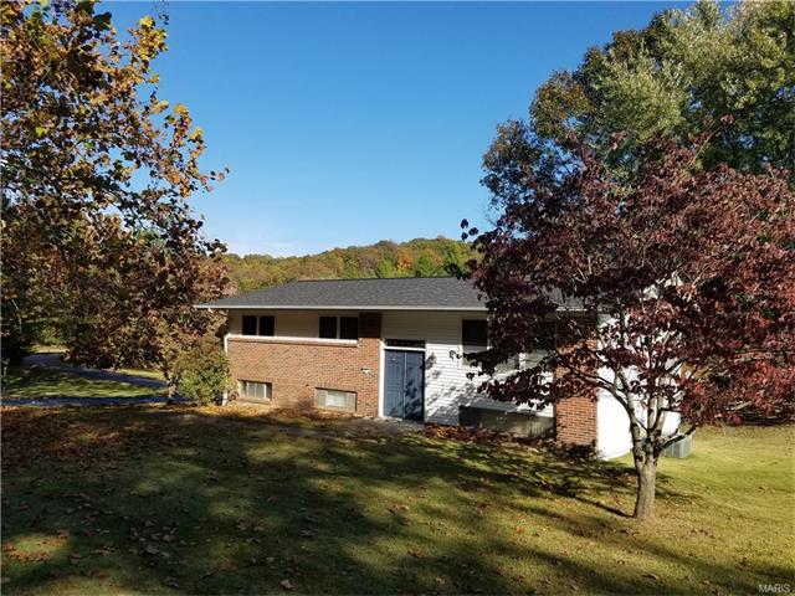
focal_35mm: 26
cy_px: 298
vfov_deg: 53.1
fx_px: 597
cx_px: 398
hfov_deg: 67.3
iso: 50
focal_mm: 4.2
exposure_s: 1/2368
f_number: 1.7
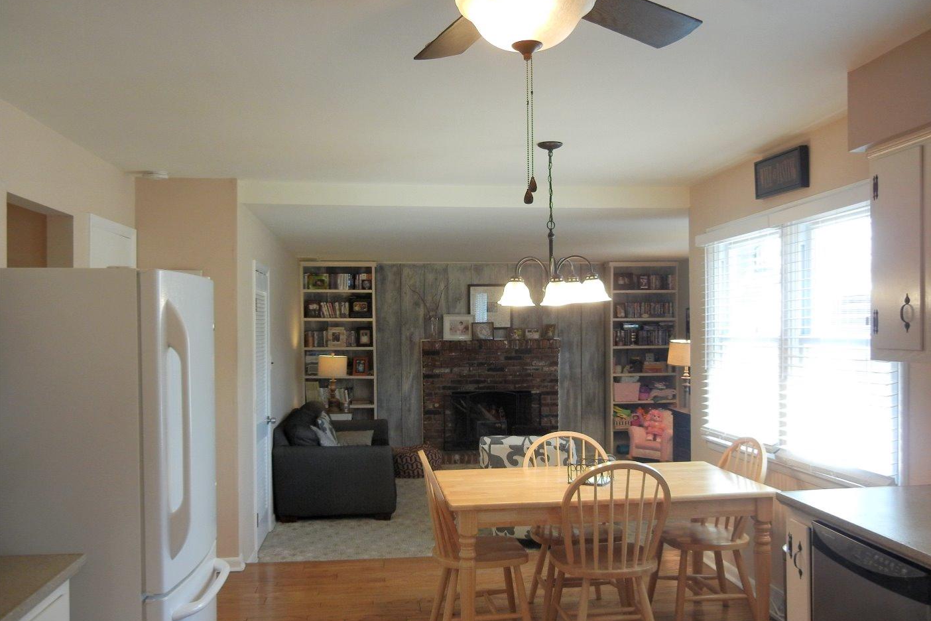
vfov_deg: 41.0
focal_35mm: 32
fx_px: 827
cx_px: 475
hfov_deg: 58.7
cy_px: 350
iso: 160
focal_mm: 5.4
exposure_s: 1/33.2
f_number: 3.5
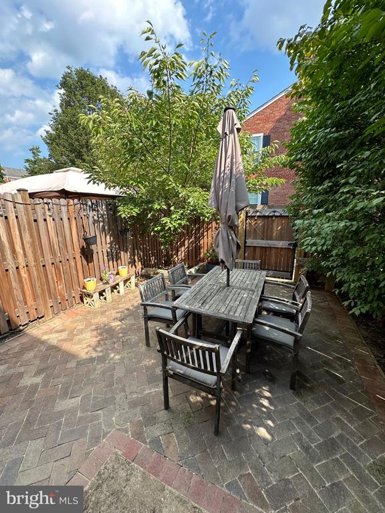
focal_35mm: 14
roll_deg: -1.0
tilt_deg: -13.2
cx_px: 192
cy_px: 256
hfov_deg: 85.7
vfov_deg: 102.1
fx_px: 208
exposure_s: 1/304
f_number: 2.2
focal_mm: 2.22
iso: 40
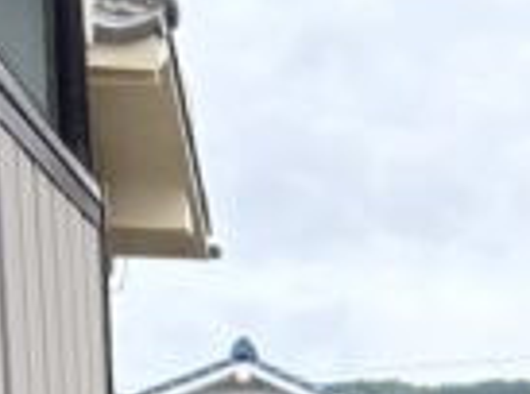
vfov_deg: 6.5
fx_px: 2978
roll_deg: -0.5
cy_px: 1433
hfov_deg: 9.7
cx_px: 890
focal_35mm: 195
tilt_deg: -12.8
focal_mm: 5.96
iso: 64
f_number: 1.6
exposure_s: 1/907
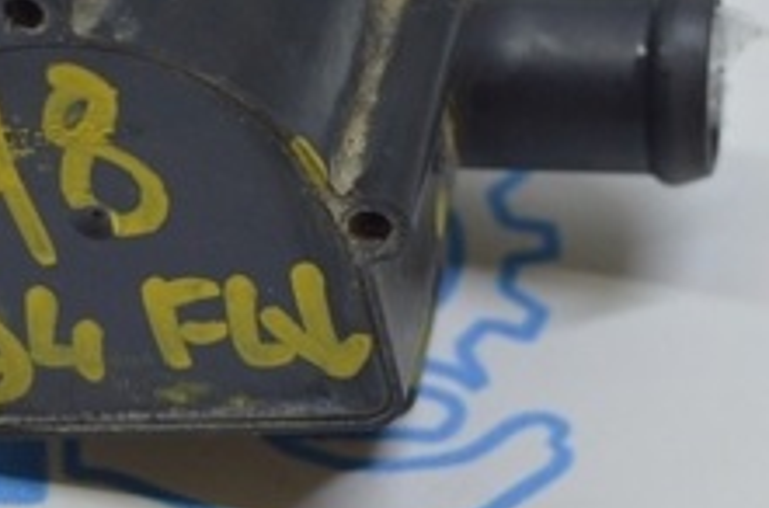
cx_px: 216
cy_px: 228
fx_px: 3152
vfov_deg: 9.2
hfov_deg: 13.9
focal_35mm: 148
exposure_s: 1/80
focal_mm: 34
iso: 400
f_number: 4.5
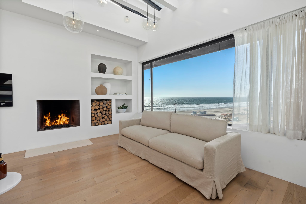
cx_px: 153
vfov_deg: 73.7
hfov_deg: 96.7
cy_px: 102
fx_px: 136
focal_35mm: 16
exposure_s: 1/30
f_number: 10
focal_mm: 16
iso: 320
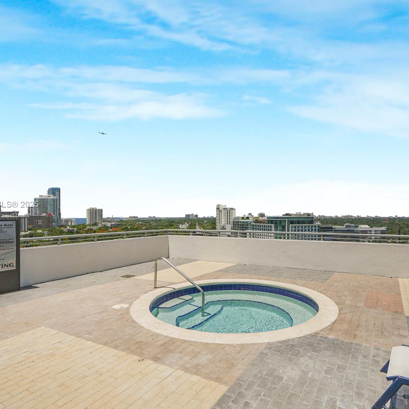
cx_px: 228
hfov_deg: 71.9
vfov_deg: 72.1
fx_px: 281
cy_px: 205
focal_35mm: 21
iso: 125
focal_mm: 16
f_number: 5
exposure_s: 1/4000
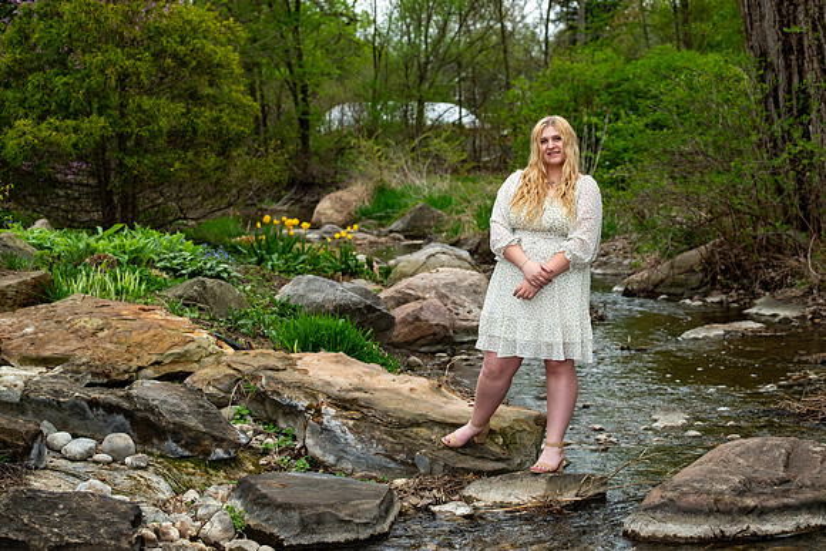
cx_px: 413
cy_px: 276
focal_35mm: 75
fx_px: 1721
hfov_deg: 27.0
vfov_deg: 18.2
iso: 250
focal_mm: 50
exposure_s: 1/400
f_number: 4
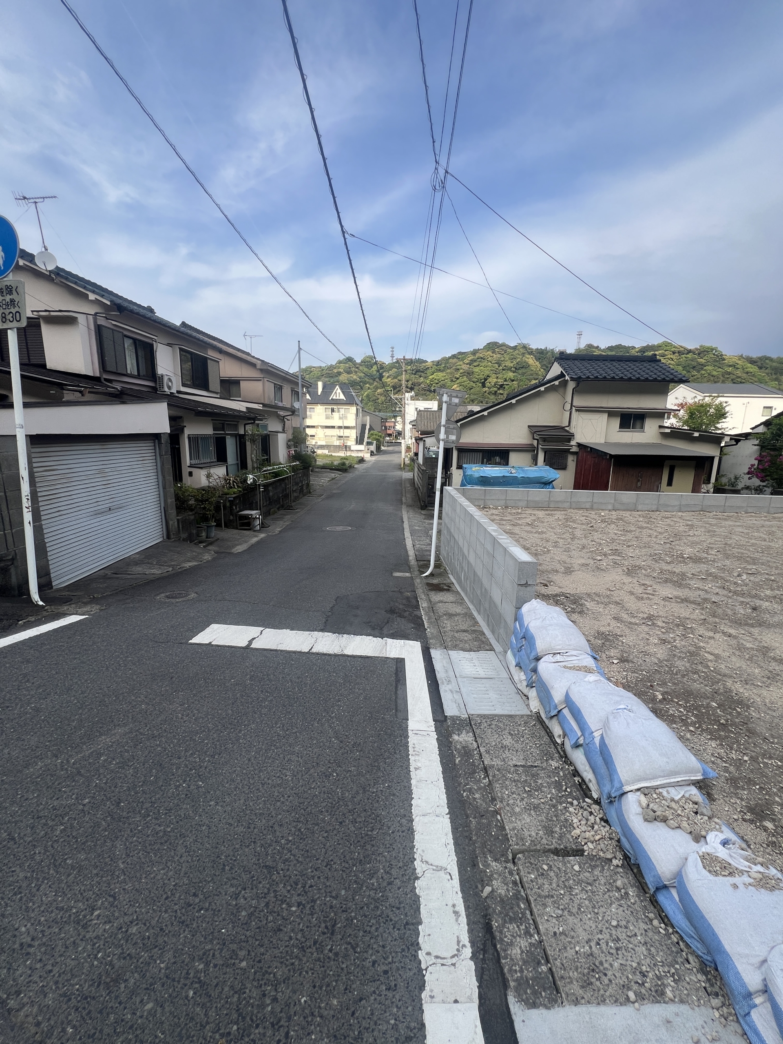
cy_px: 522
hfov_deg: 89.9
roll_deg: -1.1
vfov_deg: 106.2
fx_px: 392
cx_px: 392
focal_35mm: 13
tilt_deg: -8.0
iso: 32
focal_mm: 1.57
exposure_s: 1/840
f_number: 1.8
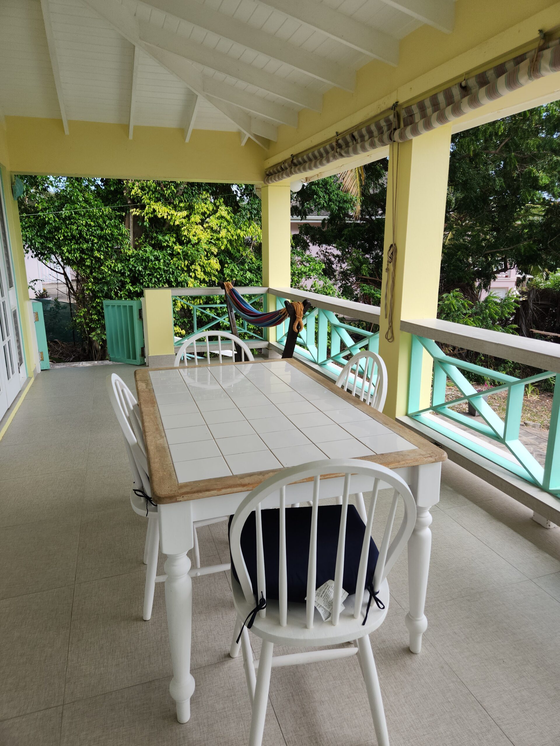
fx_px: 496
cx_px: 280
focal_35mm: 23
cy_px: 373
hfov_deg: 58.9
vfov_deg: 73.9
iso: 20
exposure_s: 1/423
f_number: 1.8
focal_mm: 5.4
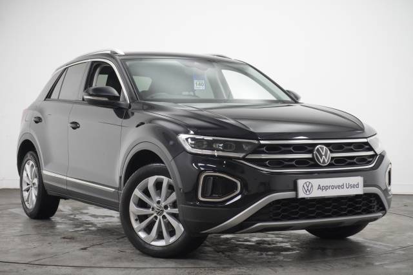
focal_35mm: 66
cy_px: 138
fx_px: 757
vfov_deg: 20.6
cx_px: 206
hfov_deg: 30.5
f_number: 5.6
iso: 5000
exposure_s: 1/200
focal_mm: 44
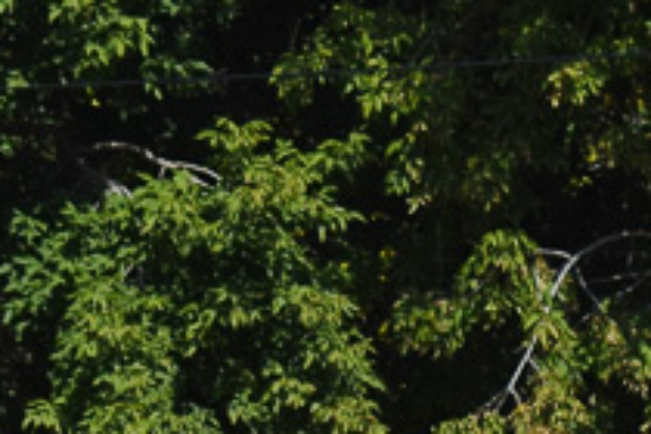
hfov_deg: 5.0
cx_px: 704
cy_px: 961
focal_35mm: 411
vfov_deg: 3.3
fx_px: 7432
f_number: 7.1
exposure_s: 1/1250
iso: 200
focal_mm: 48
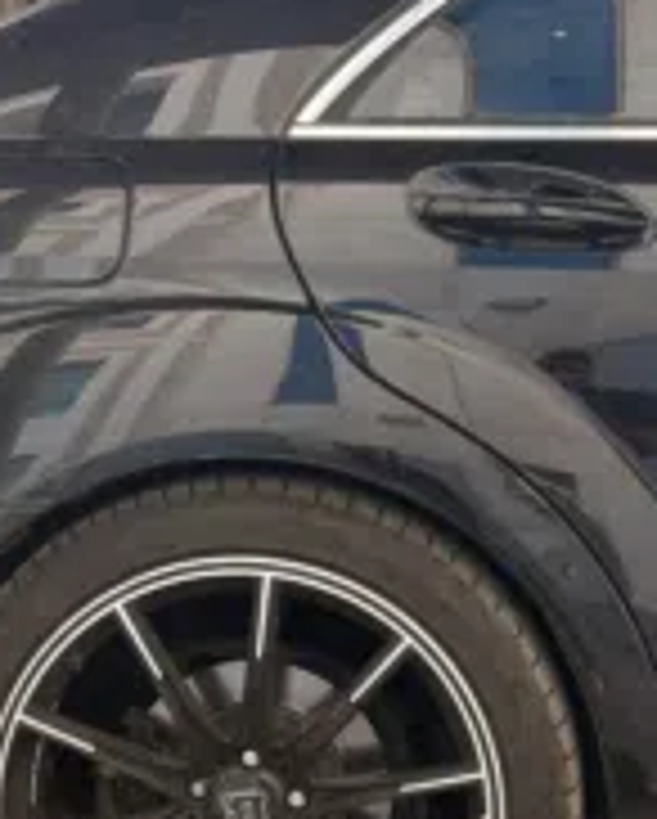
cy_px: 778
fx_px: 2499
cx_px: 216
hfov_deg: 14.9
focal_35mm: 103
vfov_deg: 18.2
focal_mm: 6.76
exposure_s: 1/246
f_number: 1.78
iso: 64
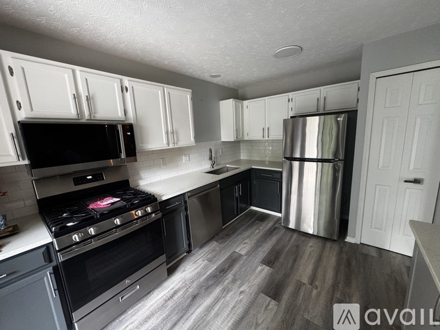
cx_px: 220
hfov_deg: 102.1
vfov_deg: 85.7
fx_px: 178
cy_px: 165
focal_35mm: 14
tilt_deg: -10.2
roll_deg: +2.5
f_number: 2.2
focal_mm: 2.22
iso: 500
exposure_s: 1/60
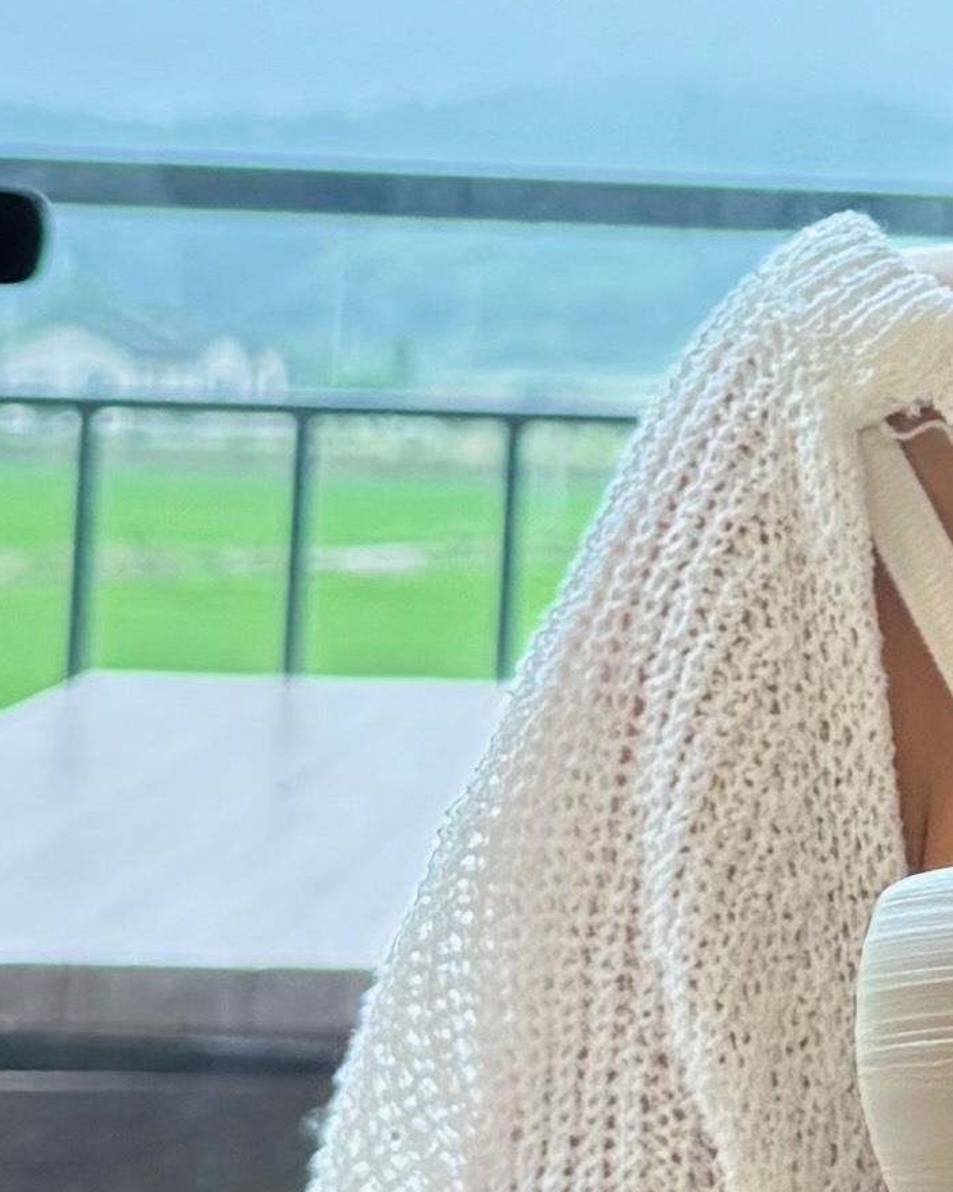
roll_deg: -2.0
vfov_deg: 12.6
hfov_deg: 9.5
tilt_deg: +0.8
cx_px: 1917
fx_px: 5359
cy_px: 134
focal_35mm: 152
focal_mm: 6.76
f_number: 1.78
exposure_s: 1/170
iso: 100
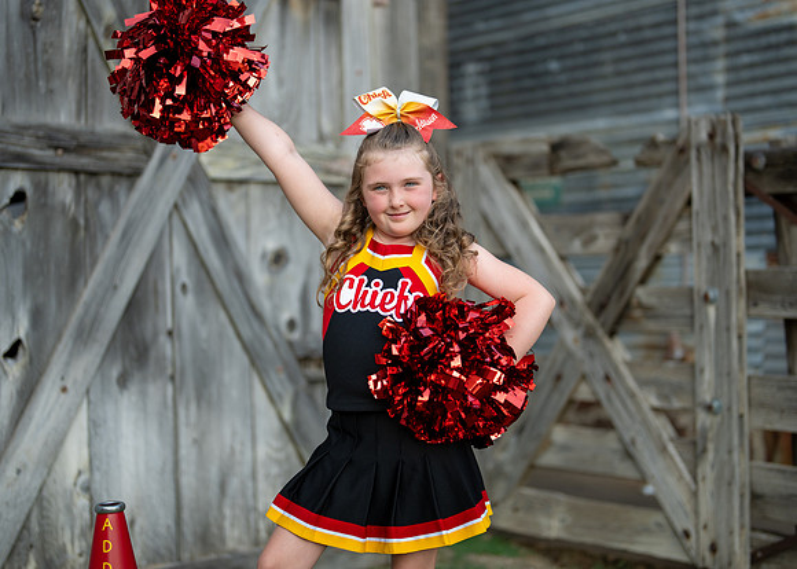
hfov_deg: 33.6
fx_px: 1321
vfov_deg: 24.3
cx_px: 403
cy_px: 263
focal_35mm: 58
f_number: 1.2
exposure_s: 1/2000
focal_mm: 50
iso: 125
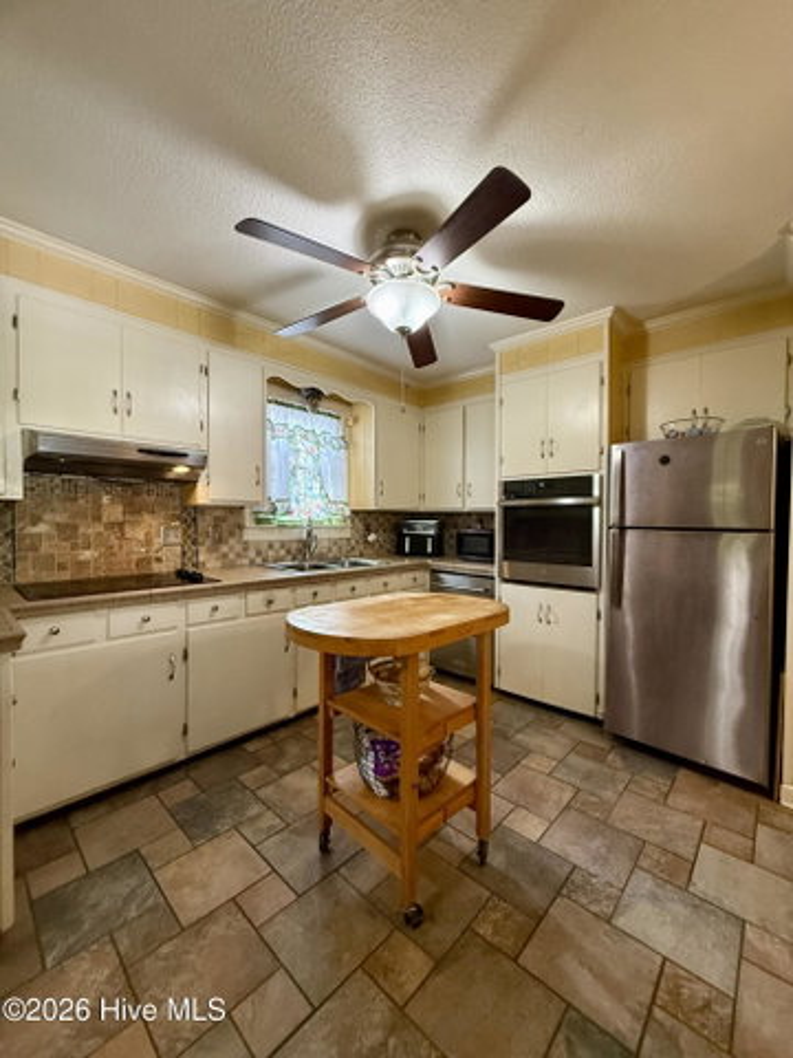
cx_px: 396
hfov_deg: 85.7
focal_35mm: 14
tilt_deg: -1.2
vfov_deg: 102.1
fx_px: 428
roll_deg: -1.0
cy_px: 529
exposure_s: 1/60
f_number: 2.2
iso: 400
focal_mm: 2.22
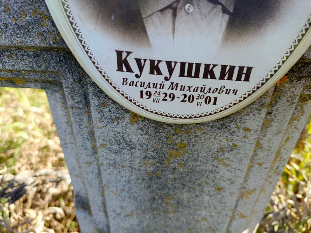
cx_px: 156
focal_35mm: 25
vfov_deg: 54.9
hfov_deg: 69.4
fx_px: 225
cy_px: 116
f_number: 1.69
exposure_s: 1/206
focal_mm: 4.76
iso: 112
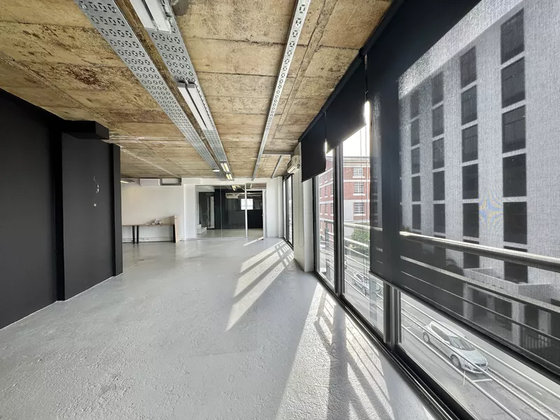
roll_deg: +0.5
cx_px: 280
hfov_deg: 102.1
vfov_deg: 85.7
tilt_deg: -0.2
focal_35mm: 14
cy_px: 210
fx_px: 226
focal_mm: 2.22
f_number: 2.2
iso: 40
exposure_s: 1/193
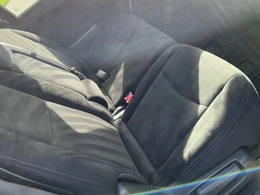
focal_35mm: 36
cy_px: 72
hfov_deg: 51.2
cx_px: 110
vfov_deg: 39.3
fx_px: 270
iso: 64
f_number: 1.8
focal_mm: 3
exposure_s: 1/122
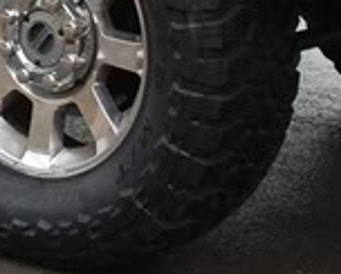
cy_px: -339
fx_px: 2112
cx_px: -173
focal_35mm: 209
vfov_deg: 7.1
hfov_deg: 9.0
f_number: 5
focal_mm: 22
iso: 400
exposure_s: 1/320
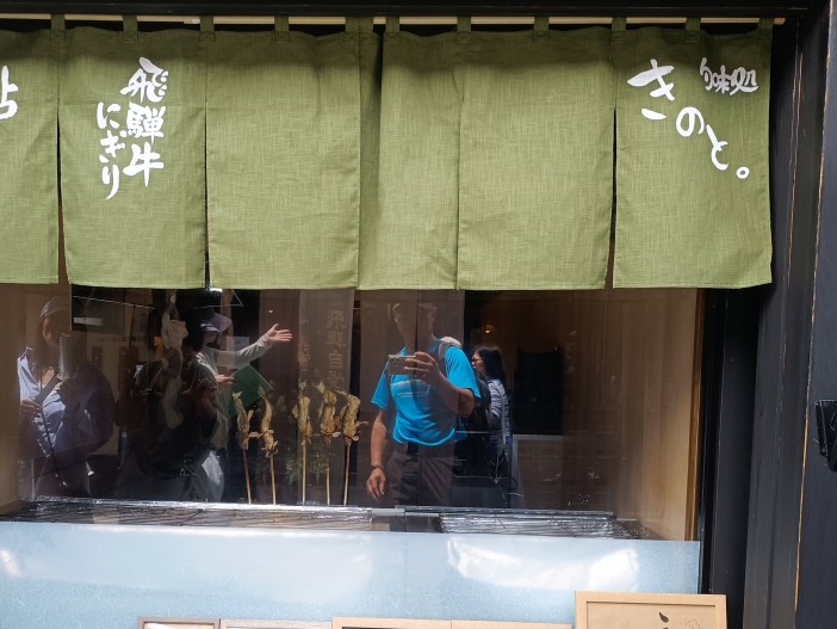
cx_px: 354
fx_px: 847
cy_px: 428
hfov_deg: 52.4
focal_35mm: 35
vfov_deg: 40.1
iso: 80
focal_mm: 6.14
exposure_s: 1/100
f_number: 1.65
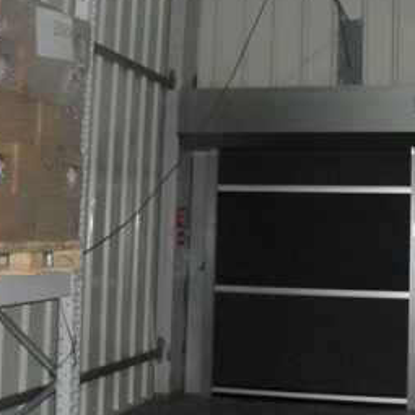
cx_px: 314
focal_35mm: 59
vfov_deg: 29.0
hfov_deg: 28.6
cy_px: 158
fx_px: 800
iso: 320
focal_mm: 6.3
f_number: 2.8
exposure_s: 1/45
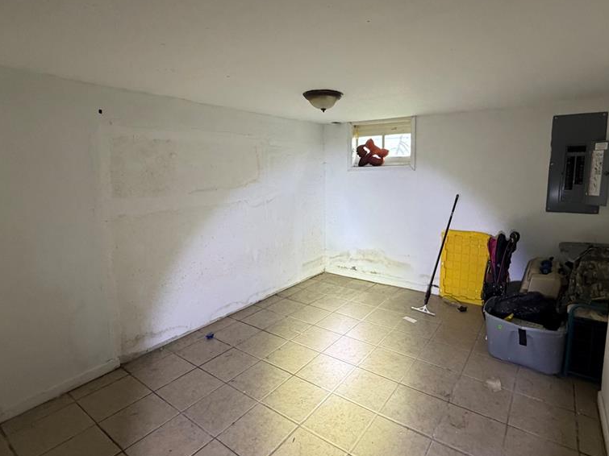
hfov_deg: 84.4
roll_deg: -0.2
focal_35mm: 19
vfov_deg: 68.6
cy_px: 209
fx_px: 334
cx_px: 333
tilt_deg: -5.2
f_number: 2.2
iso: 320
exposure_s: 1/91
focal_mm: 2.22
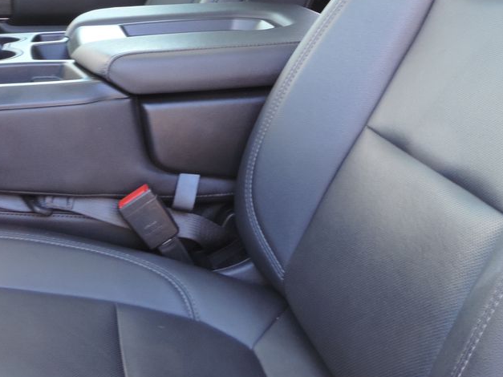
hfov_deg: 38.9
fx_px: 712
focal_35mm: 49
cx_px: 239
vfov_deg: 29.3
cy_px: 106
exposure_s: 1/30
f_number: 3
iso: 160
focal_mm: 4.3
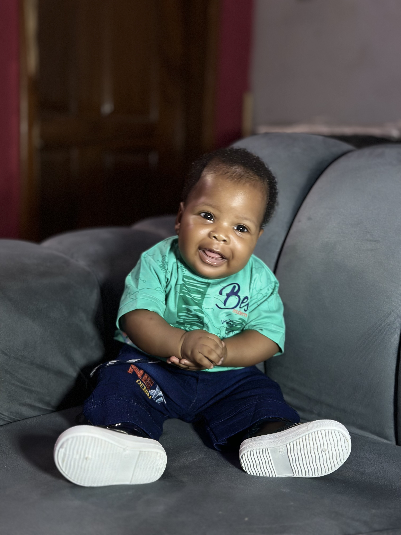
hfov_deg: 30.3
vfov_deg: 39.7
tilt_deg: -9.4
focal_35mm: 48
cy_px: 268
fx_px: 741
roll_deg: -3.5
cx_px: 200
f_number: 1.78
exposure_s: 1/50
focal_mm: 6.86
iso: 320
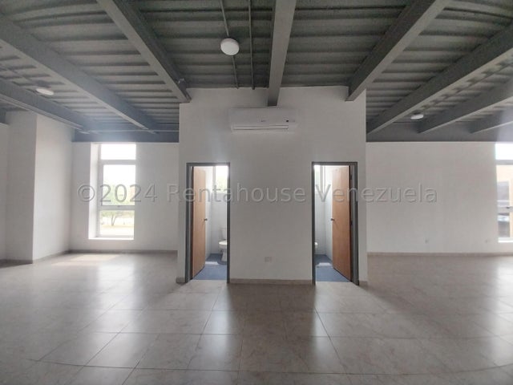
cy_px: 192
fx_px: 193
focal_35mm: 13
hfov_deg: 106.2
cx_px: 256
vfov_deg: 89.9
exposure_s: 1/60
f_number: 2.2
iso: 100
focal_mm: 1.3
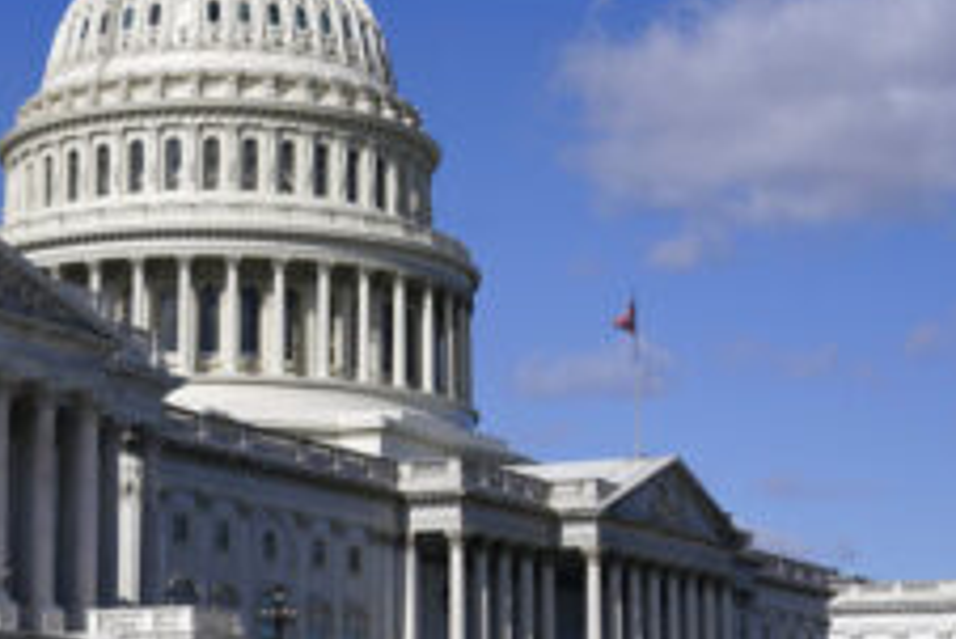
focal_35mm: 97
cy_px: 317
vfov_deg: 14.1
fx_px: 2577
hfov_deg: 20.7
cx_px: 157
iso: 200
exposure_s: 1/2000
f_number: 6.3
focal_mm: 43
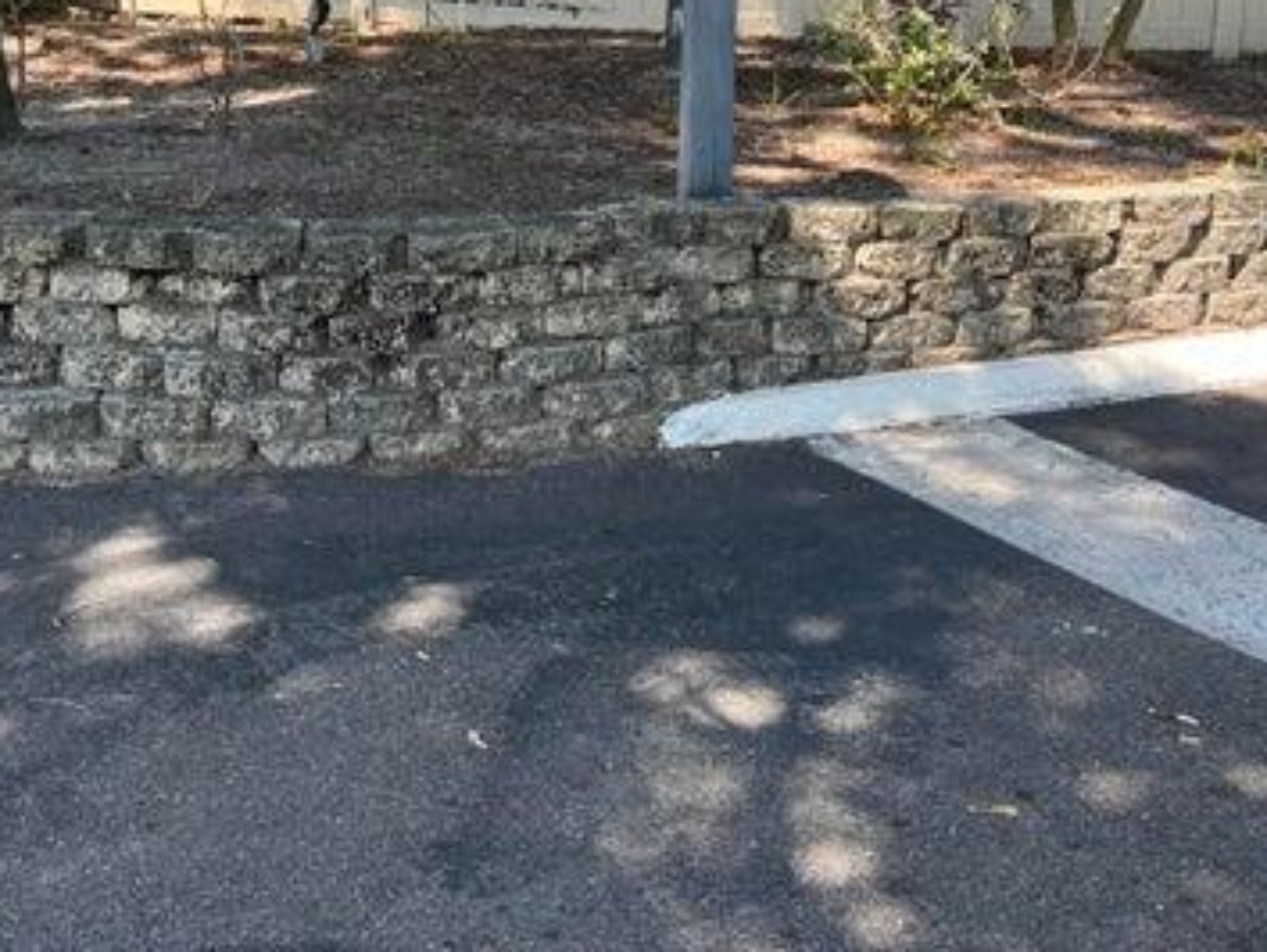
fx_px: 1721
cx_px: 533
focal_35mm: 47
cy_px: 157
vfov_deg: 30.0
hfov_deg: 40.3
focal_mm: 5.7
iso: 50
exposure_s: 1/552
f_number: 1.5
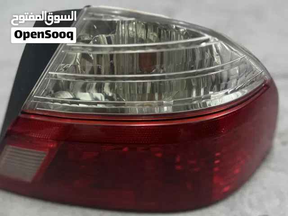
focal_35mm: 26
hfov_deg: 67.3
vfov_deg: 53.1
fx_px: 216
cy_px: 108
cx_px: 144
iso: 500
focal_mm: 5.7
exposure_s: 1/33
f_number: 1.5
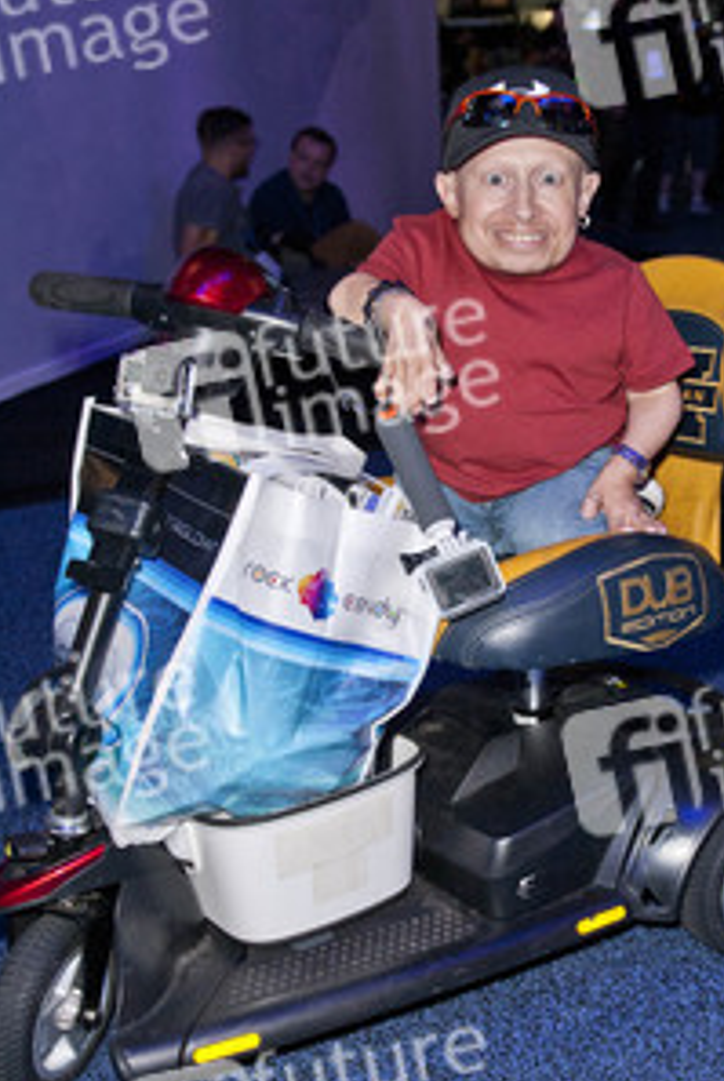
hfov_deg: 34.2
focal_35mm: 39
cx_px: 420
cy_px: 568
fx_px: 1172
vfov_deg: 49.5
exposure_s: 1/400
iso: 640
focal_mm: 29
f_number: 4
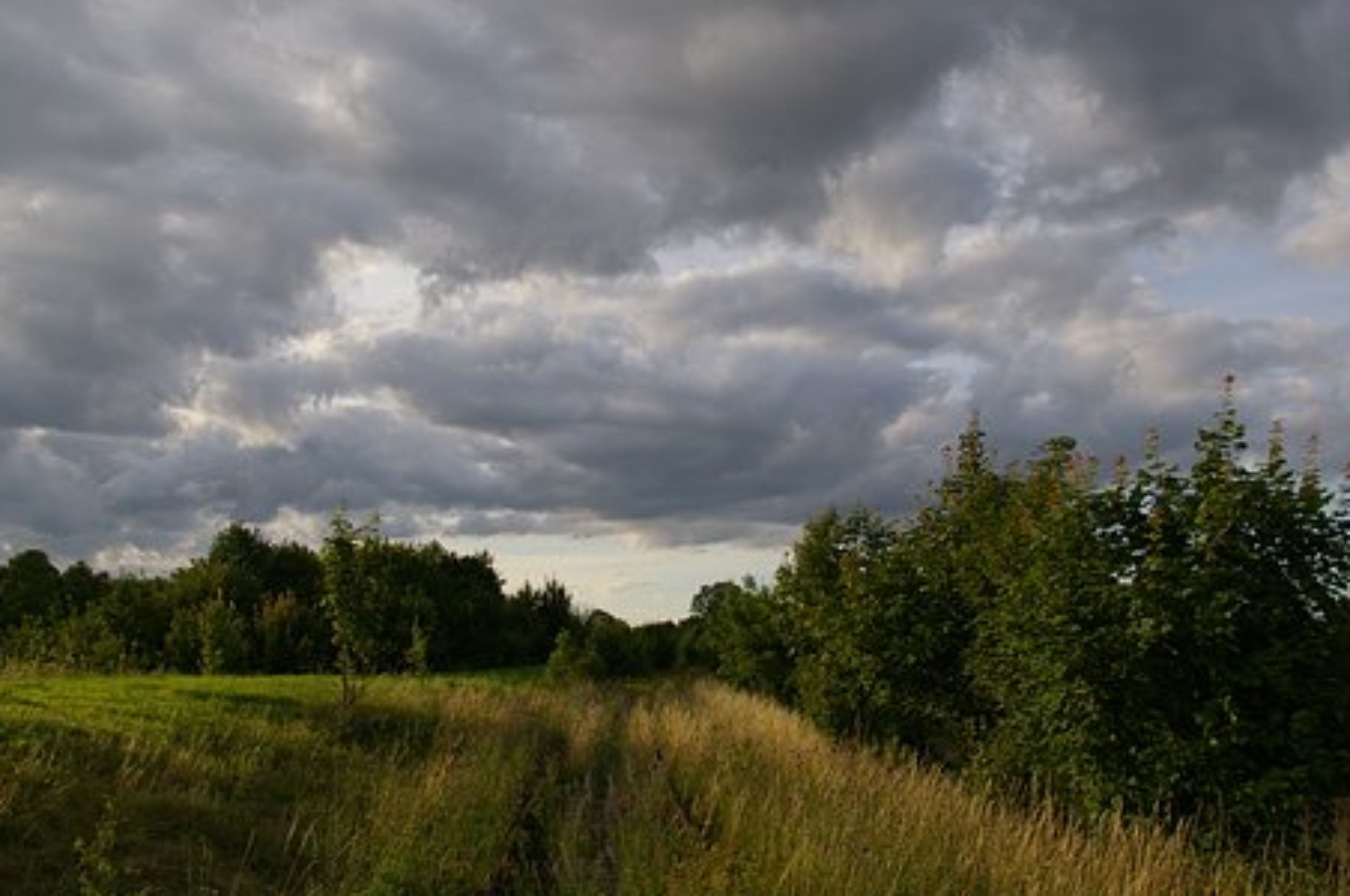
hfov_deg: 55.8
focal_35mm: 34
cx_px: 642
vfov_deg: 38.7
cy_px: 394
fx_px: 1273
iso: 200
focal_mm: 20
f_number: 8
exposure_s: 1/350
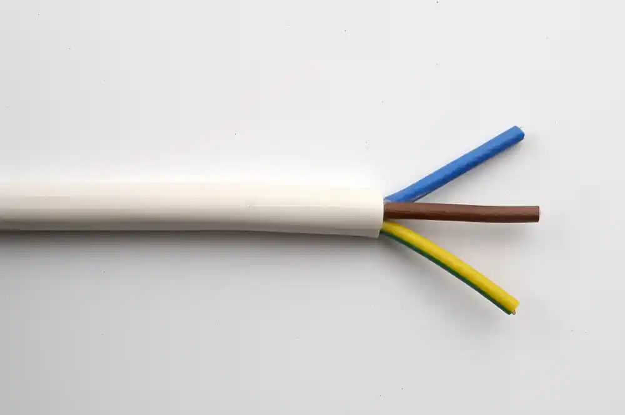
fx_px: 2081
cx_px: 312
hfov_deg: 17.1
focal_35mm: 120
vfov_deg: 11.4
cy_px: 208
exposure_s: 1/80
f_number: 29
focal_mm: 80
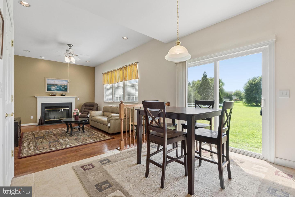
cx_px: 148
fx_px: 135
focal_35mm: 16
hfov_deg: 95.0
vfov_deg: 72.1
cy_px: 98
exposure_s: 1/80
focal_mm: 11
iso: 400
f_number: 8
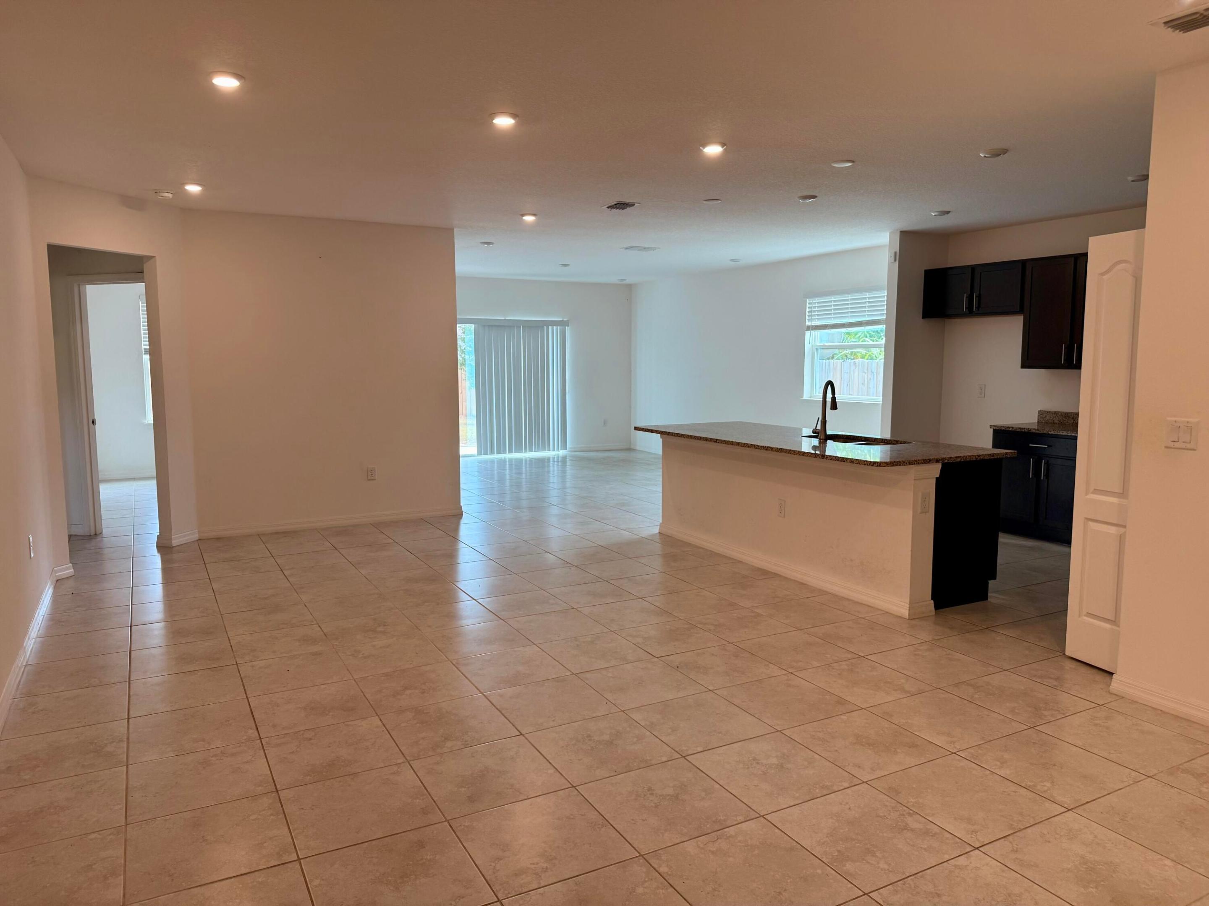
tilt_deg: -5.5
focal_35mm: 24
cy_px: 453
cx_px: 604
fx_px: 838
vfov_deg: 56.8
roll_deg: +0.0
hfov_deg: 71.6
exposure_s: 1/120
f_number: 1.78
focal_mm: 6.76
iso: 100
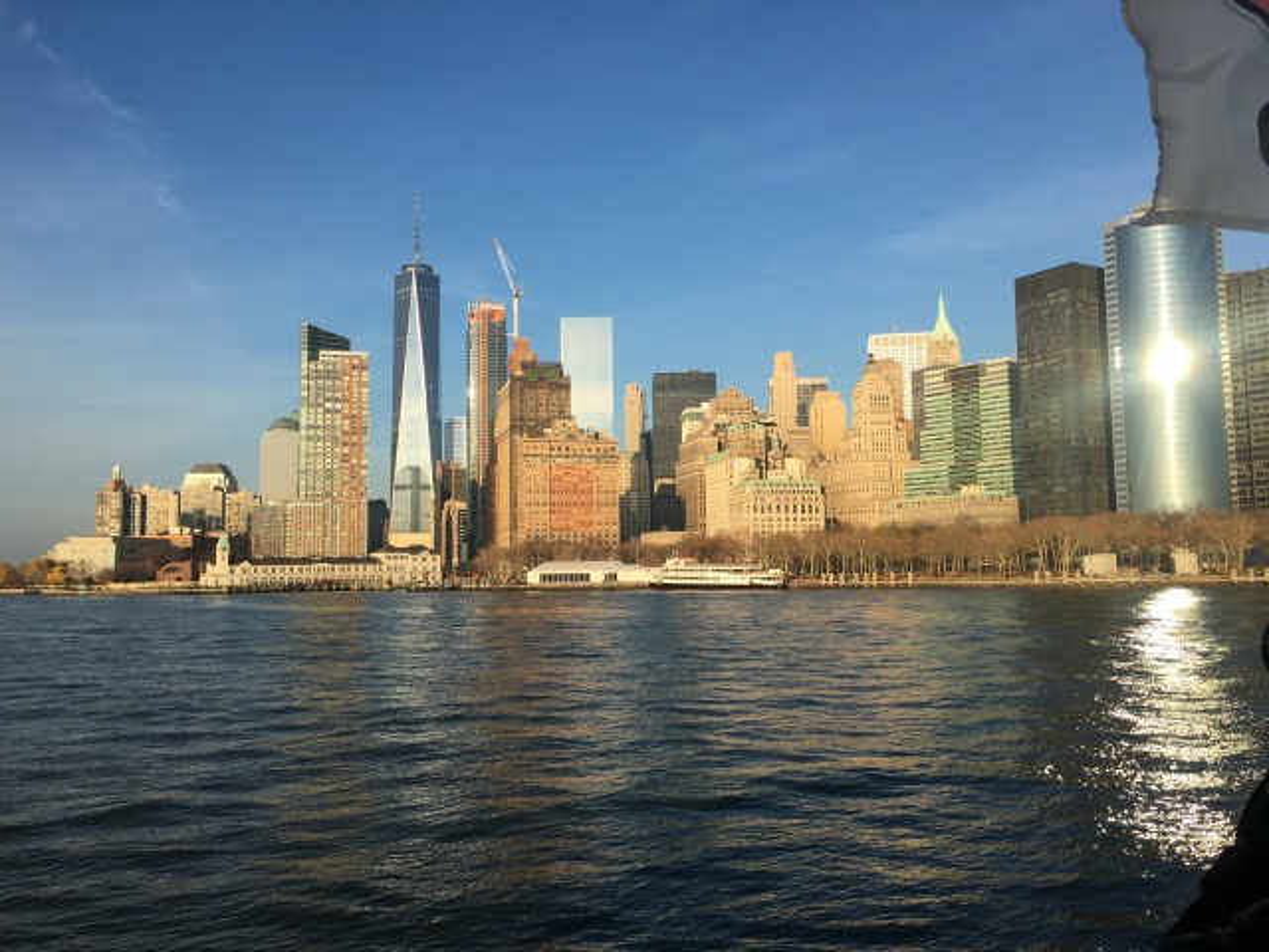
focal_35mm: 29
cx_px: 634
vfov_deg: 48.2
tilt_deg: +5.3
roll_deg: +1.6
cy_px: 476
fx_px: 1063
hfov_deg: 61.7
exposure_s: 1/1374
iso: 25
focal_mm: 4.15
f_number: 2.2
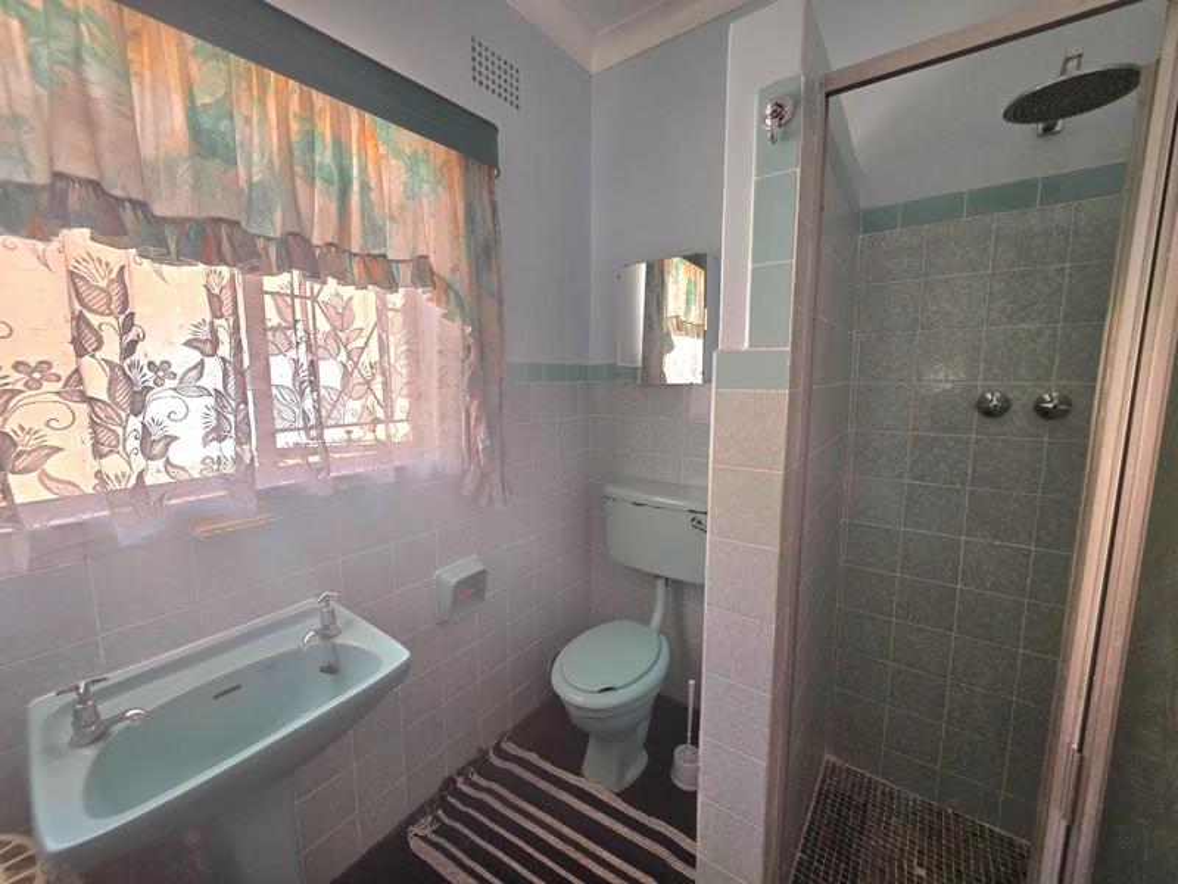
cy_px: 442
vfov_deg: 89.9
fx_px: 442
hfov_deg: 106.2
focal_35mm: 13
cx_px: 589
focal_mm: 2.2
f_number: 1.9
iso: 160
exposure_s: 1/101
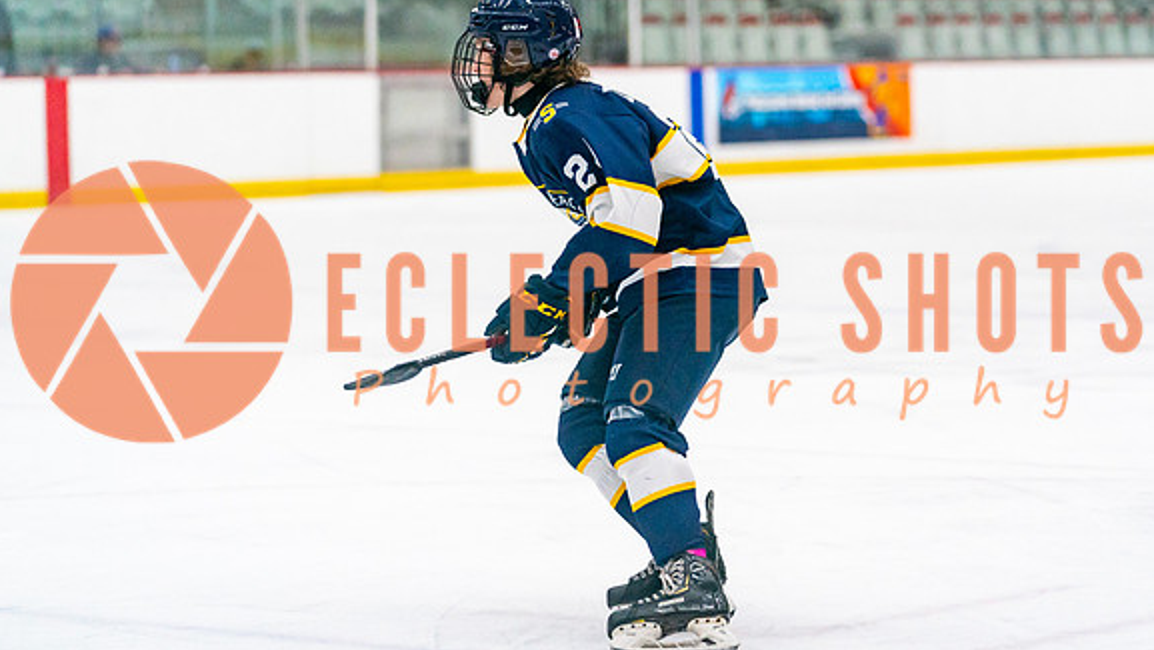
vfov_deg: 8.1
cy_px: 249
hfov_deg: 14.3
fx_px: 4591
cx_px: 670
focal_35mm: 150
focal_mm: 119
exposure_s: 1/1600
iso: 4000
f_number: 2.8
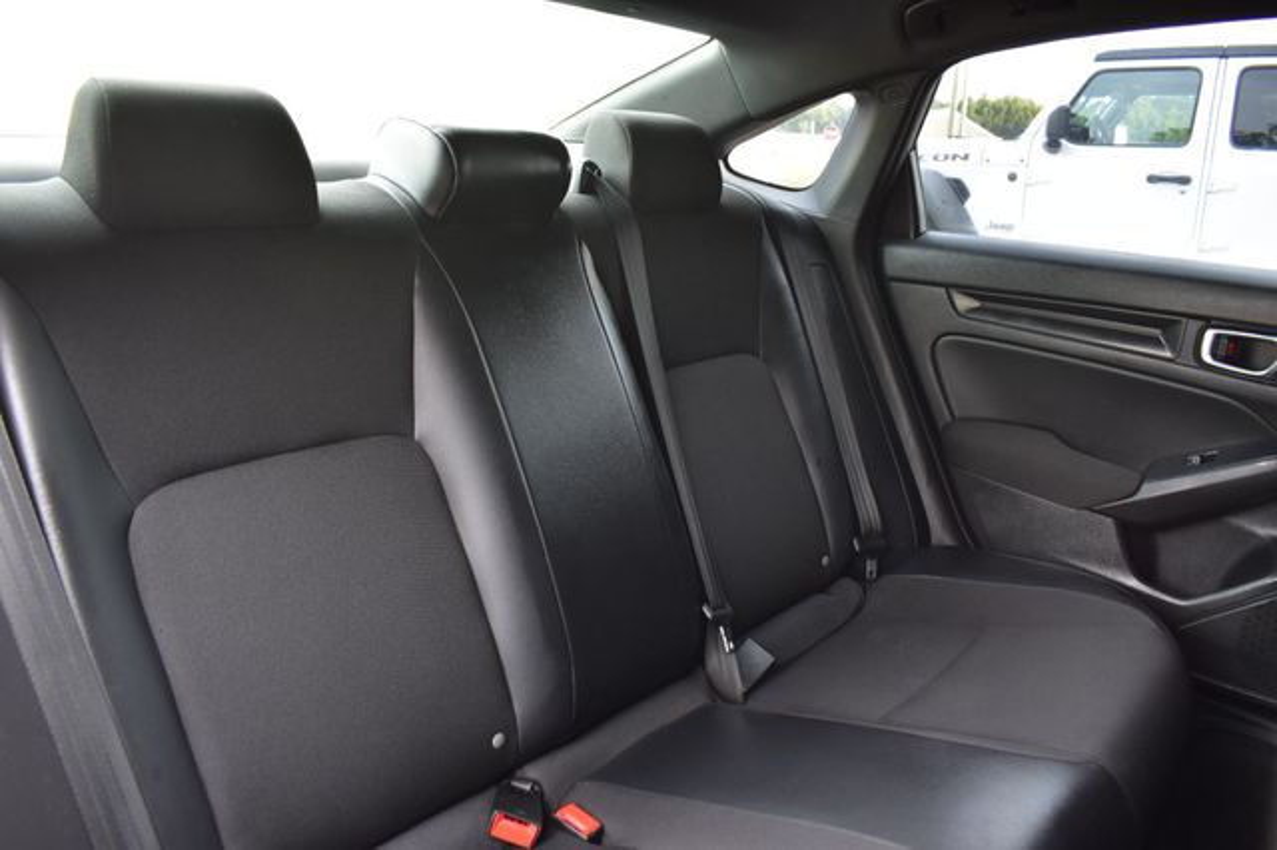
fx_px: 957
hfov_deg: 67.4
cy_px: 425
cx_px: 638
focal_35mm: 27
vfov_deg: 47.9
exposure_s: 1/15
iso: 400
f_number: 6.3
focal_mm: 18
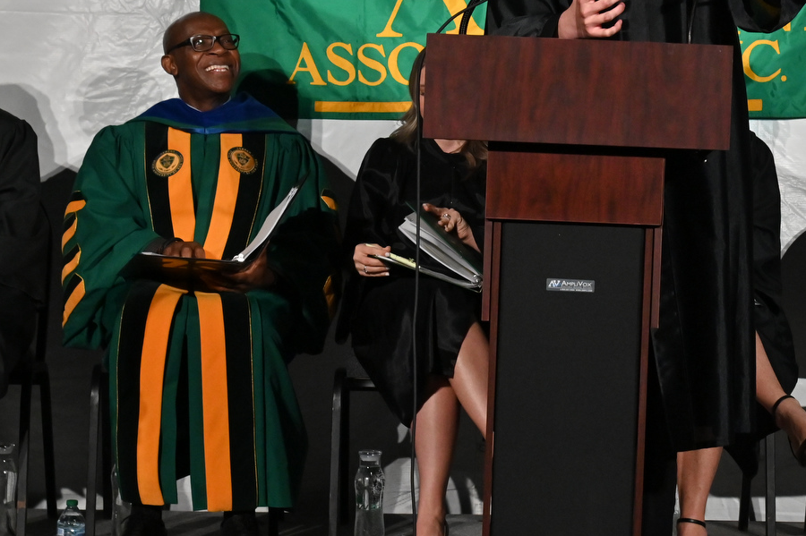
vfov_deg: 10.4
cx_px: 569
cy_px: 139
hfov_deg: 15.5
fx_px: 2954
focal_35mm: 132
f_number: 7.1
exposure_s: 1/320
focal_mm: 66
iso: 2500
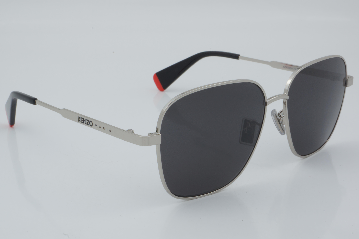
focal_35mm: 75
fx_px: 748
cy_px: 120
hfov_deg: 27.0
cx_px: 180
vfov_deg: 18.2
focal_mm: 50
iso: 100
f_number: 32
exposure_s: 1/3
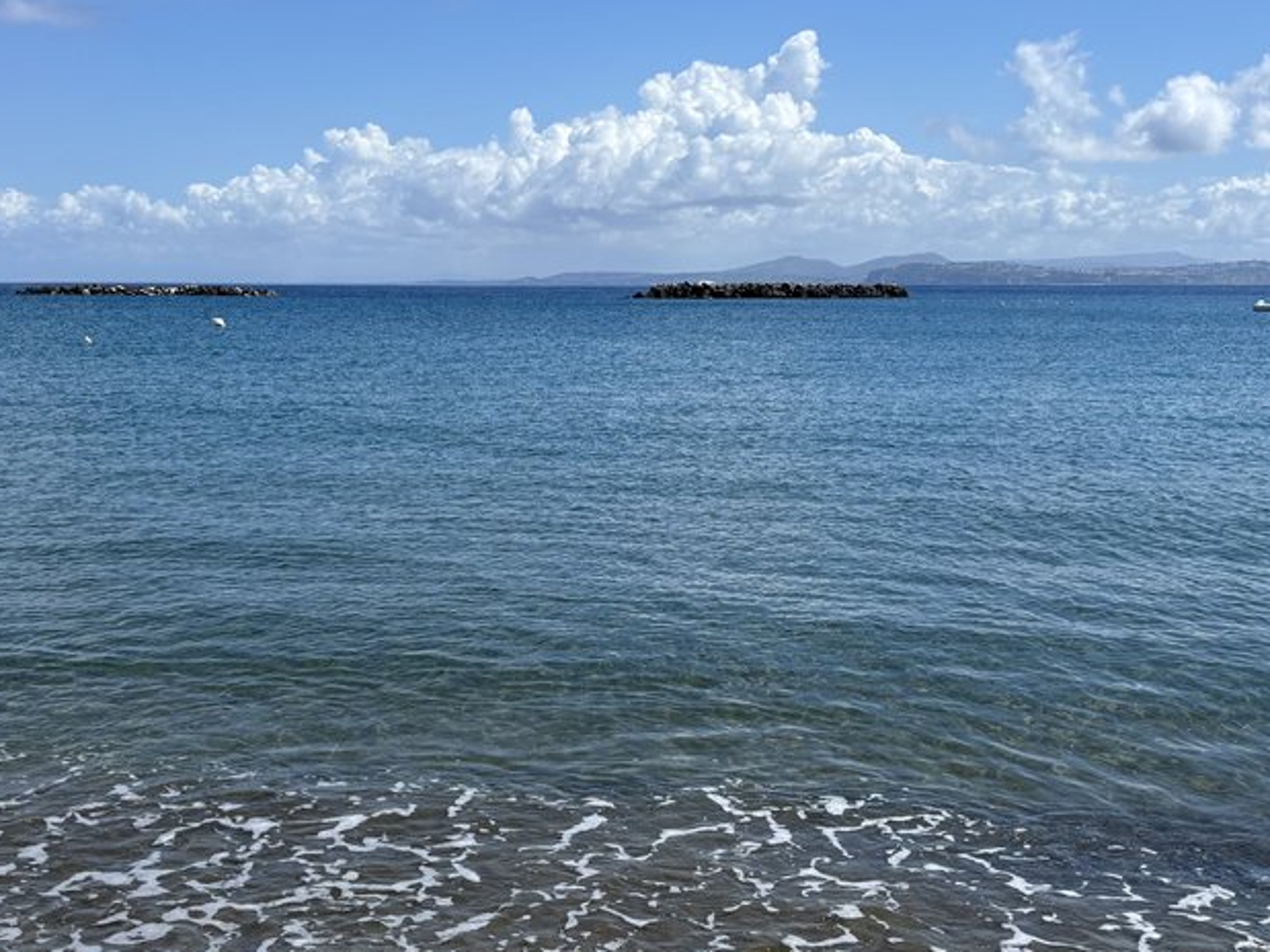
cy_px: 587
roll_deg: -0.4
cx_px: 499
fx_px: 1577
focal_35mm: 43
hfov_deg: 43.6
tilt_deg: -10.8
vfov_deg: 33.4
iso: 50
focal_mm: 5.96
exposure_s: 1/4854
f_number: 1.6
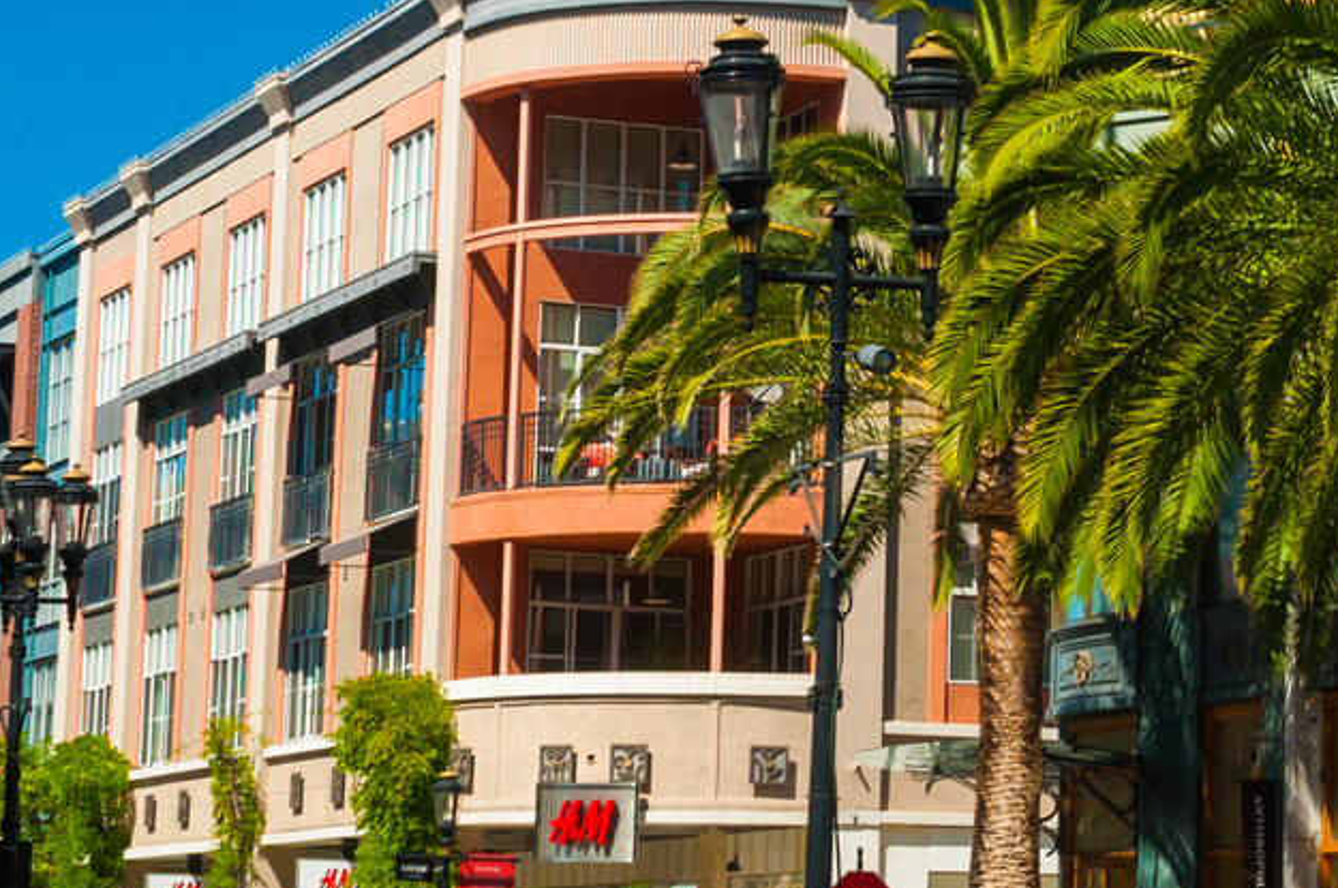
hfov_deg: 15.7
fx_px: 4788
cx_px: 1248
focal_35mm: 129
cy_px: 230
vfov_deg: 10.6
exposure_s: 1/160
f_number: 8
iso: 200
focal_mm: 28
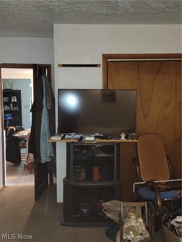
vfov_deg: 71.6
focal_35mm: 24
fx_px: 168
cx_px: 91
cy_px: 121
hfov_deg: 56.8
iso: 125
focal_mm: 6.7
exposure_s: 1/11.6
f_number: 1.8
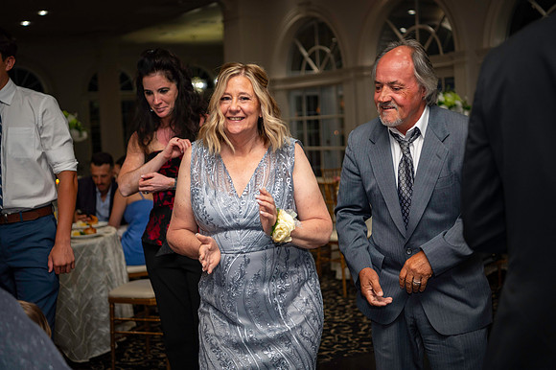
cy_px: 185
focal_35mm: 52
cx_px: 278
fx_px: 803
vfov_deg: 26.0
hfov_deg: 38.2
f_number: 2.8
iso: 800
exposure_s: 1/100
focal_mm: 52
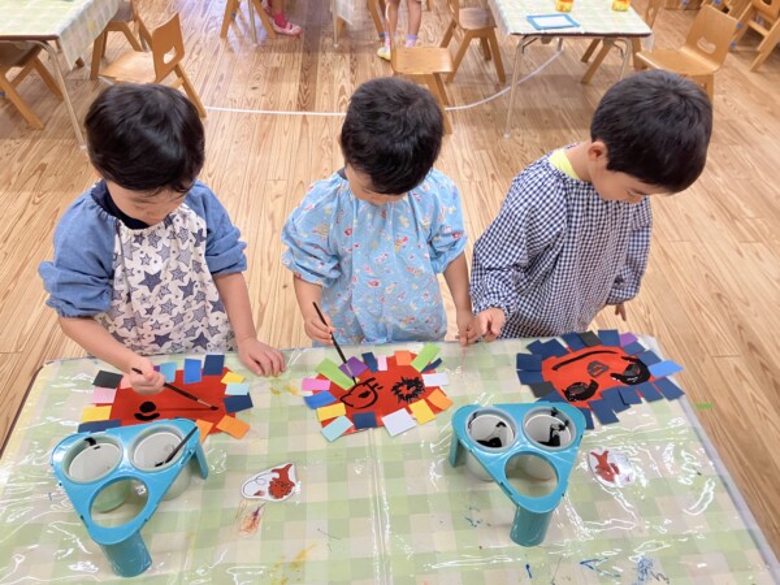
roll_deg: -1.8
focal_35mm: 28
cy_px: 292
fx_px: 631
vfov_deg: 49.7
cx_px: 390
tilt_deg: -41.3
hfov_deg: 63.4
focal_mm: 3.99
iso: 80
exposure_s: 1/60
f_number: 1.8
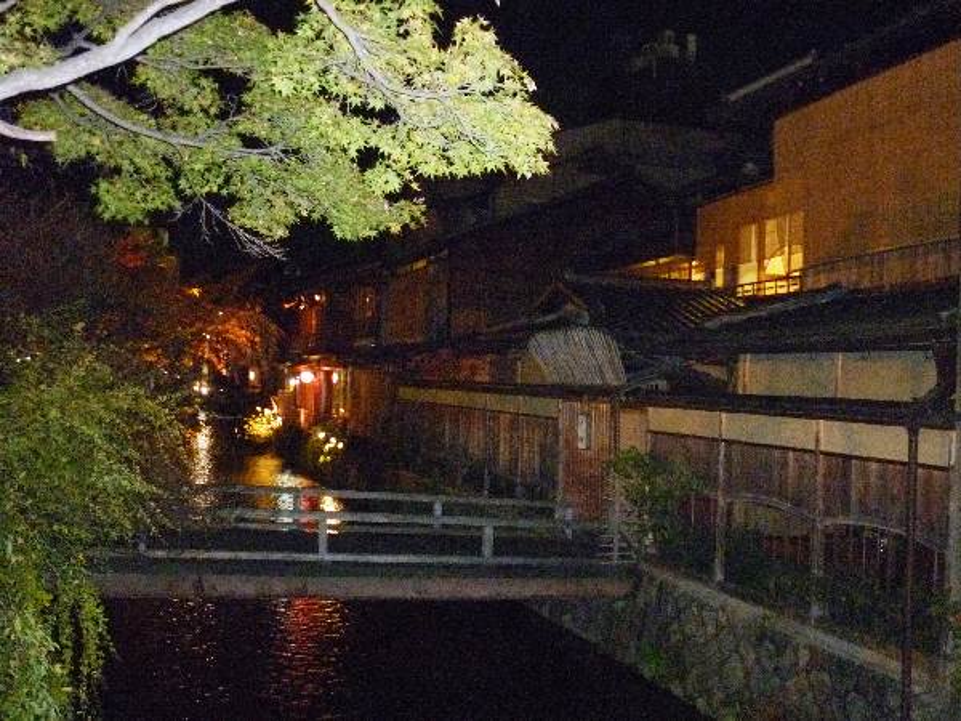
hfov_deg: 55.4
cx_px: 480
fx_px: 916
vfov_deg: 42.9
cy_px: 360
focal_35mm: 33
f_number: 2.8
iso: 800
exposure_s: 1/8
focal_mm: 5.5
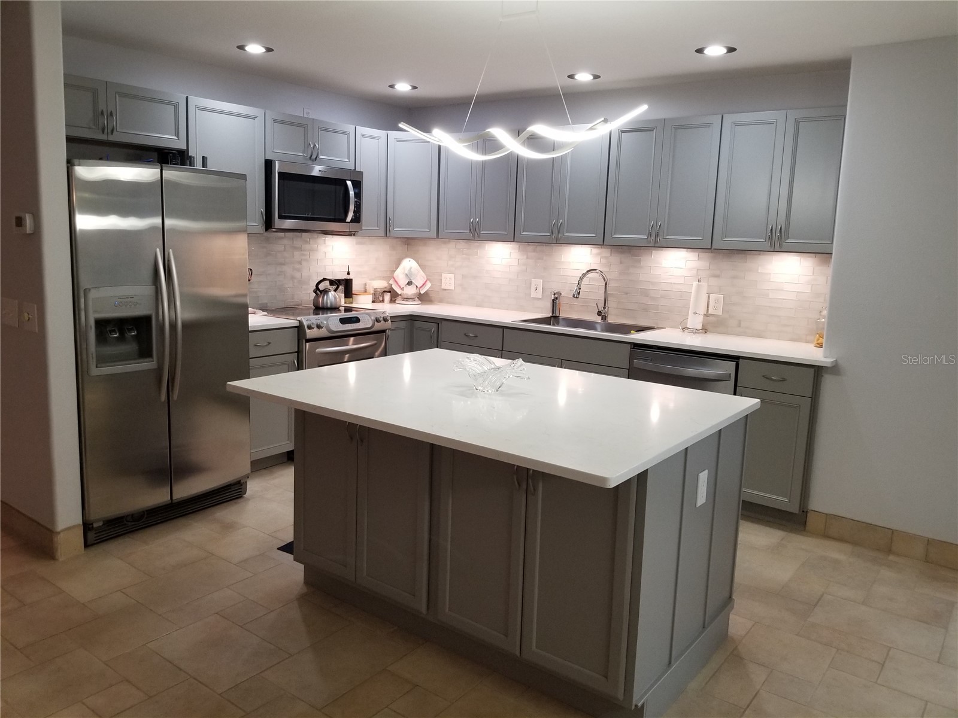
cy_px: 359
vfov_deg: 53.1
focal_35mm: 26
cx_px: 479
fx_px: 720
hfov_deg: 67.3
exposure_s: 1/60
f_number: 1.7
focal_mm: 4.25
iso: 160
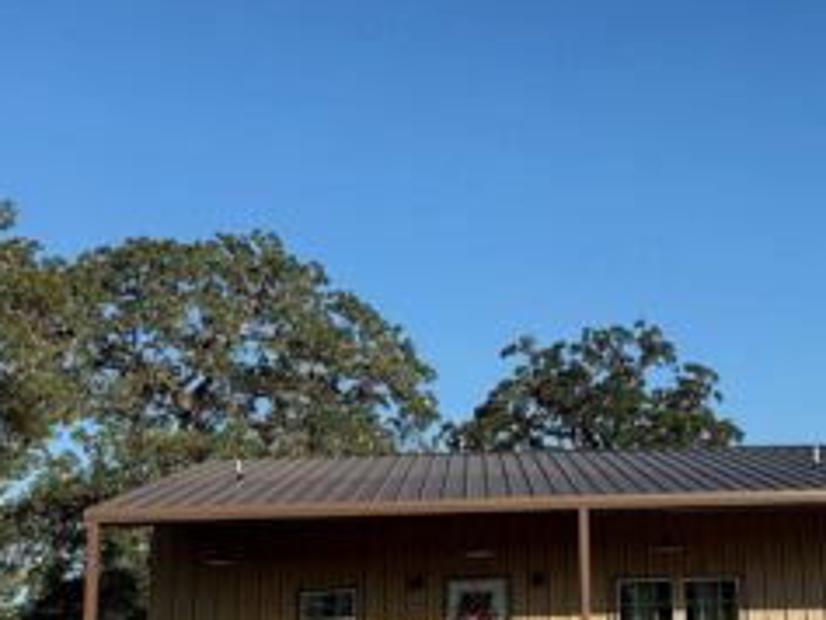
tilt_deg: +11.4
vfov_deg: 27.0
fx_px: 1289
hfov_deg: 35.0
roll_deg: +2.3
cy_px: 376
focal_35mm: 54
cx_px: 587
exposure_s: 1/3759
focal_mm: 6.76
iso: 80
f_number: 1.78
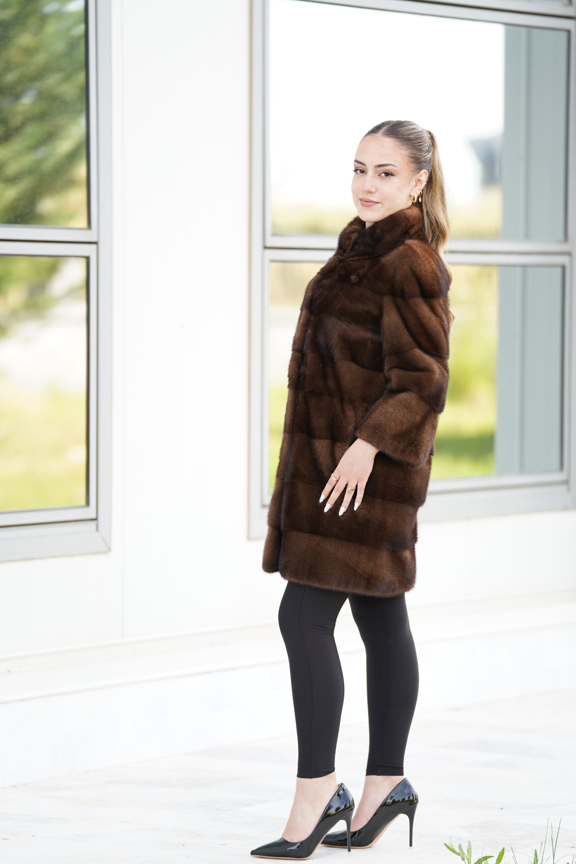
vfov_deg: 12.5
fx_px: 3959
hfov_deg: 8.3
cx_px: 288
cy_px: 432
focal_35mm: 165
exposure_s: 1/250
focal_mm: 165
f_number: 2.8
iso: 200
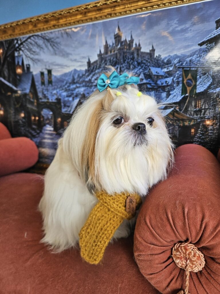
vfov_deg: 73.9
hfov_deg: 58.9
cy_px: 147
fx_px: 195
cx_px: 110
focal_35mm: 23
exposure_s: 1/207
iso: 125
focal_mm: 5.4
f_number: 1.8
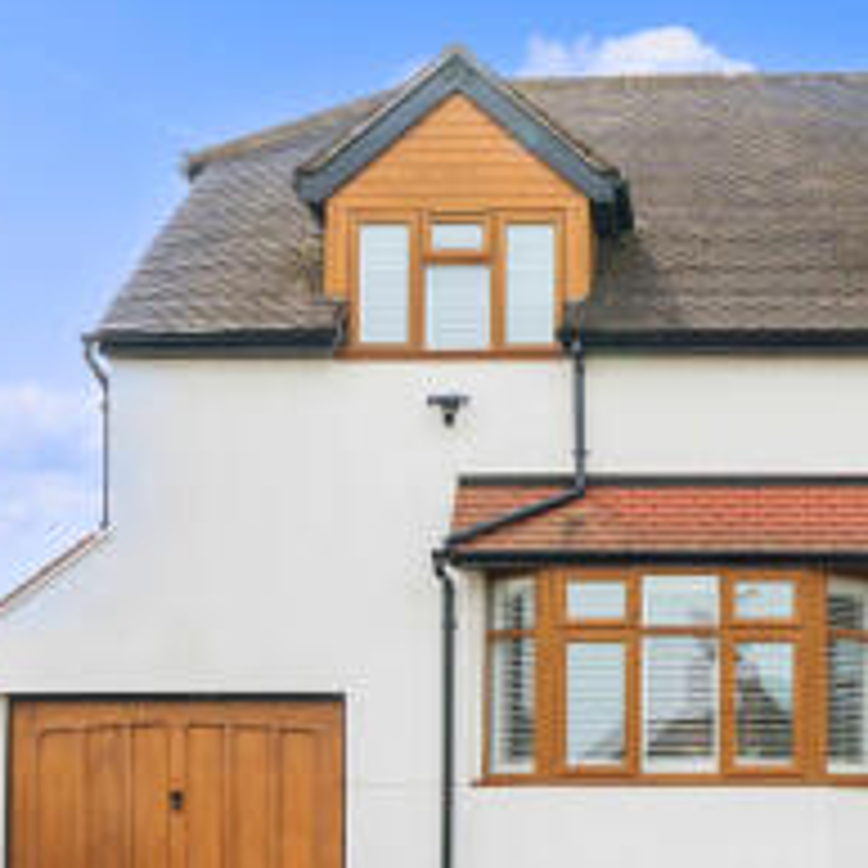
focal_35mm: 63
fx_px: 1787
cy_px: 587
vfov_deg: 27.1
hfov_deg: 26.5
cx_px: 756
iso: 400
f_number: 8
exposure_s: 1/250
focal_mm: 20
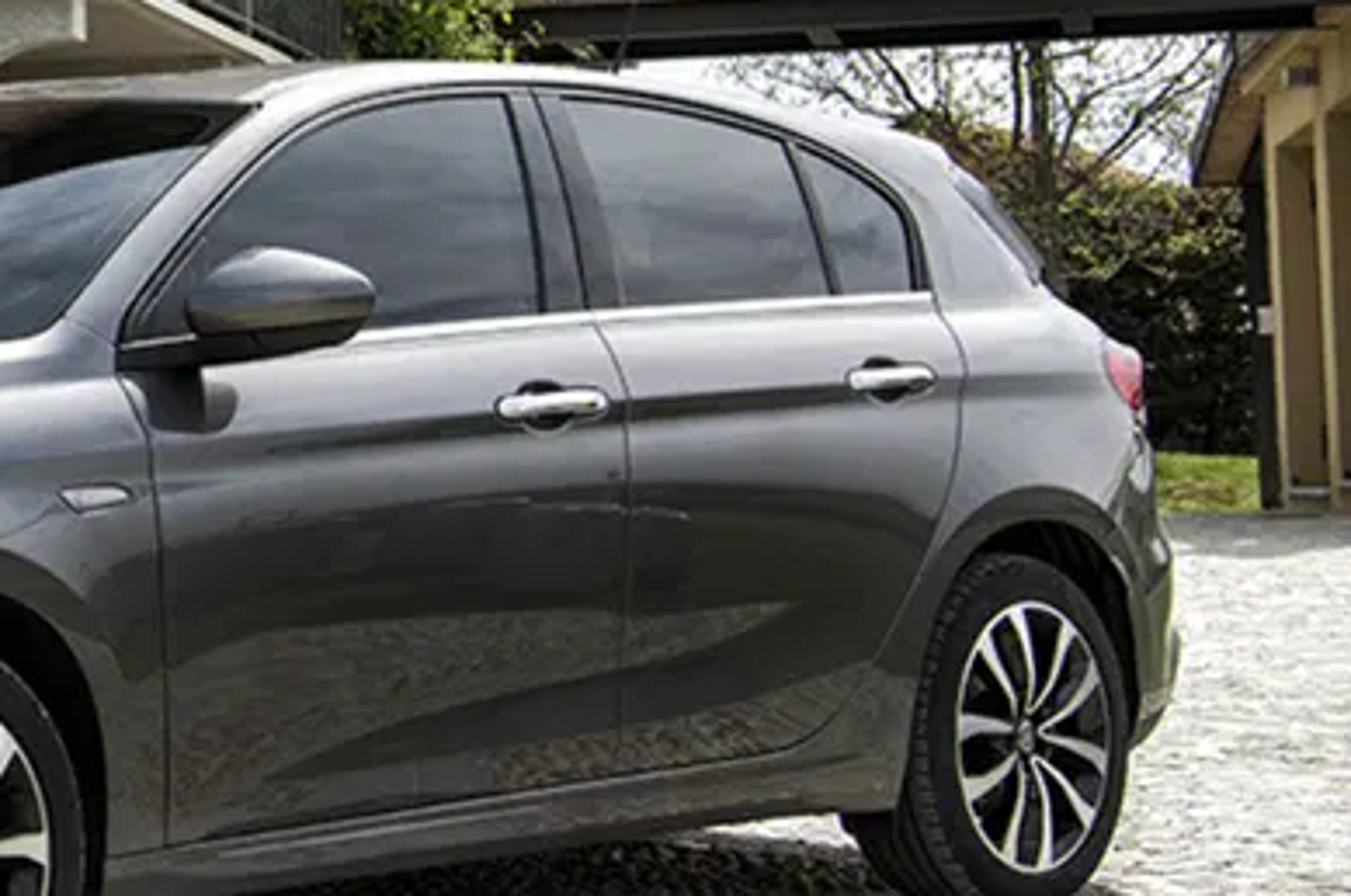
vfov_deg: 12.9
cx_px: -504
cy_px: 99
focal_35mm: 105
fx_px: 3934
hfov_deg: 17.9
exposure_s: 1/250
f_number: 8
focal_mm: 34
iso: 100
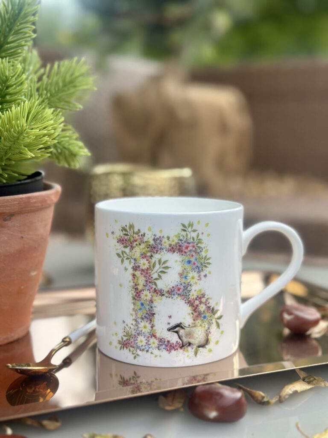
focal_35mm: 48
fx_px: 606
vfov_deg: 39.7
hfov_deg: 30.3
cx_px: 164
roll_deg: +0.0
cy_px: 219
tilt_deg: -8.9
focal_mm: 6.86
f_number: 1.78
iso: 80
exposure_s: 1/1227
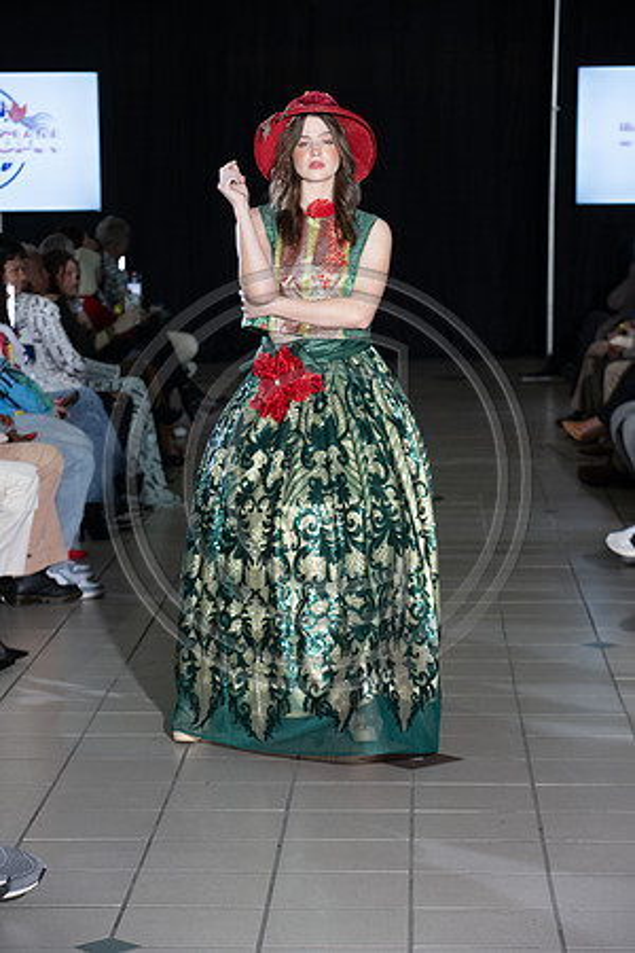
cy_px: 476
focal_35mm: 105
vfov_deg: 19.5
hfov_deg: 13.0
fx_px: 2778
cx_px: 318
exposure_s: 1/160
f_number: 5.6
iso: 1250
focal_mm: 105
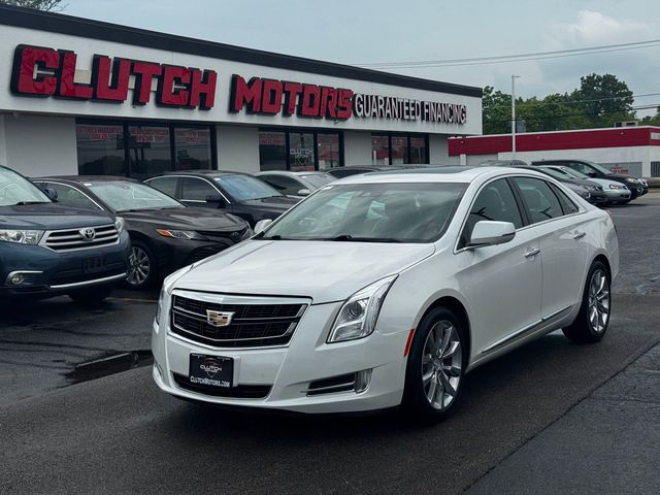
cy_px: 248
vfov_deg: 30.3
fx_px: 915
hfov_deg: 39.7
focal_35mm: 48
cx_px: 330
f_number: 1.78
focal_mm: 6.76
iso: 64
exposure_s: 1/5376
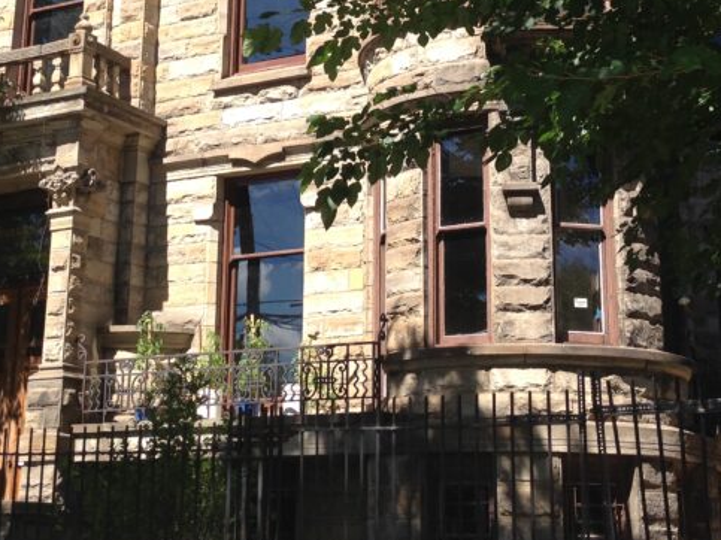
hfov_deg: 27.8
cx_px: 327
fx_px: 1458
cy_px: 109
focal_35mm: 70
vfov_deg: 20.8
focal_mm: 4.12
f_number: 2.4
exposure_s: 1/775
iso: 50
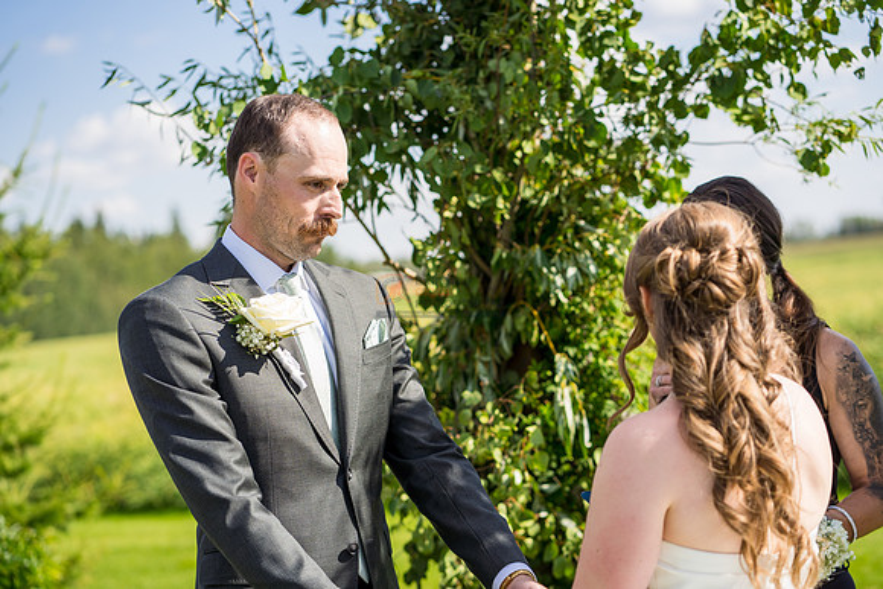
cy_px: 294
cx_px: 442
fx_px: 2085
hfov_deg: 23.9
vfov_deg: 16.1
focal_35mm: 85
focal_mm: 85
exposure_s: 1/1600
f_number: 3.5
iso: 250
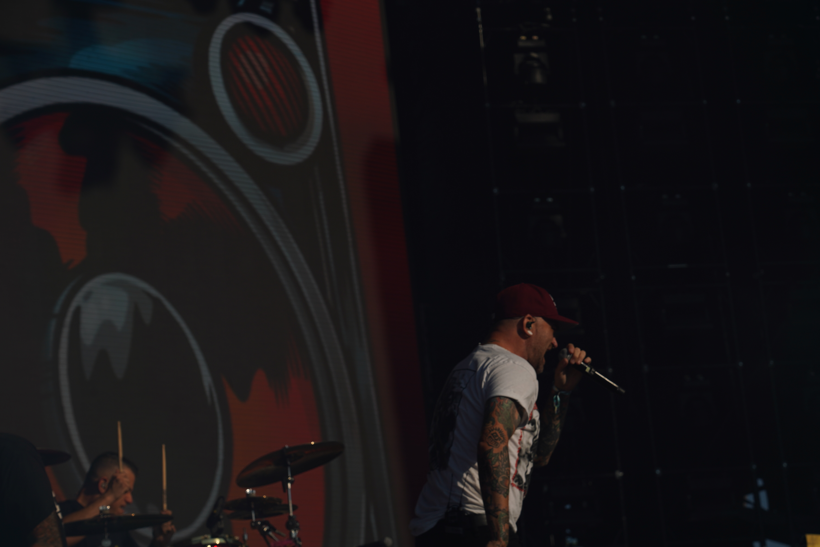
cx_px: 410
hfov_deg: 19.5
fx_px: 2391
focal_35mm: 105
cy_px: 274
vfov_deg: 13.0
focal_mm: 105
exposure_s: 1/1250
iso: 100
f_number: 8
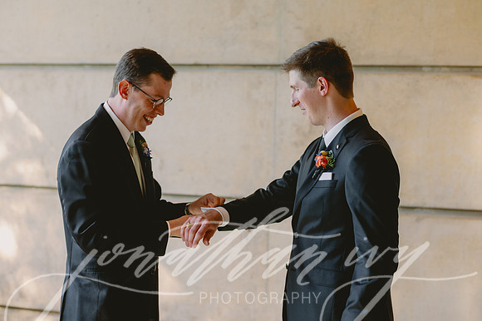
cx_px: 241
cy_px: 160
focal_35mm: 85
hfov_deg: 23.9
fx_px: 1137
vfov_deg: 16.1
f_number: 2.5
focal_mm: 85
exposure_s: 1/125
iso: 80
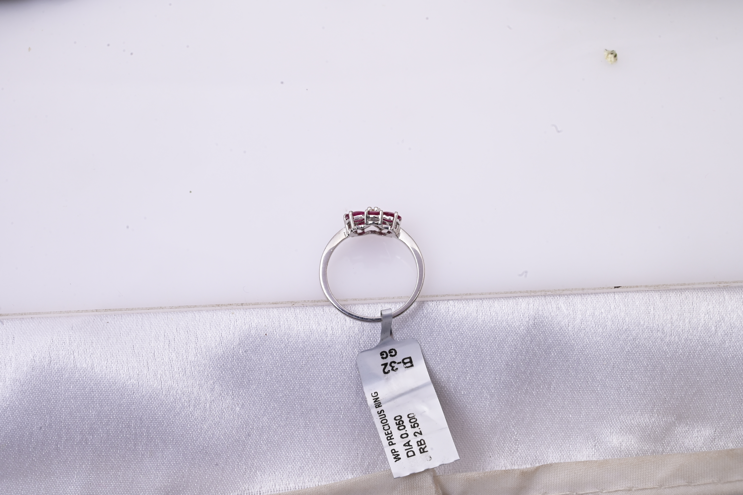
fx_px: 1444
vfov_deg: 19.4
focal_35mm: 70
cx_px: 372
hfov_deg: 28.9
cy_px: 248
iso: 640
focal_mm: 70
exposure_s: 1/80
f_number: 20
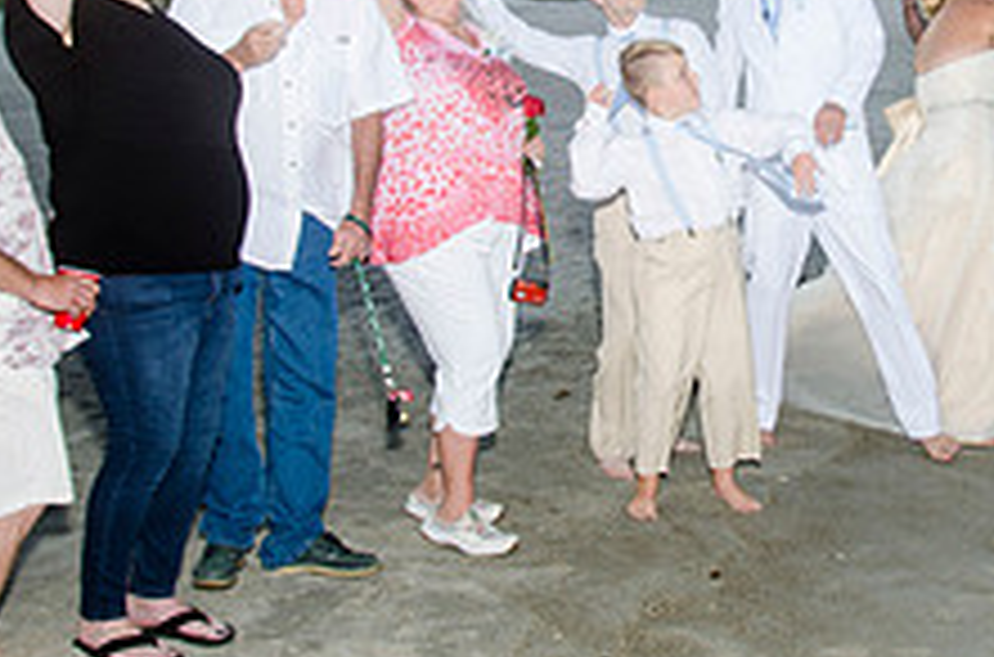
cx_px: 720
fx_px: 1955
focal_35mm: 71
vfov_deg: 18.8
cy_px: 108
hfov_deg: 28.2
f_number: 5.6
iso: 100
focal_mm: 18
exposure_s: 1/100
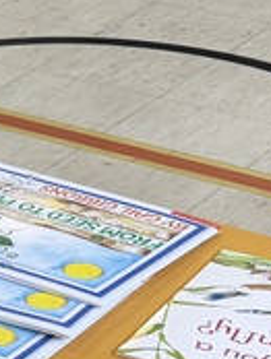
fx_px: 1468
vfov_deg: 13.9
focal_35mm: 141
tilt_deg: -27.1
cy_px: 248
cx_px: -544
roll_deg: +5.6
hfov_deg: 8.7
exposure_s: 1/120
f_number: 1.78
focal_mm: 6.76
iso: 160
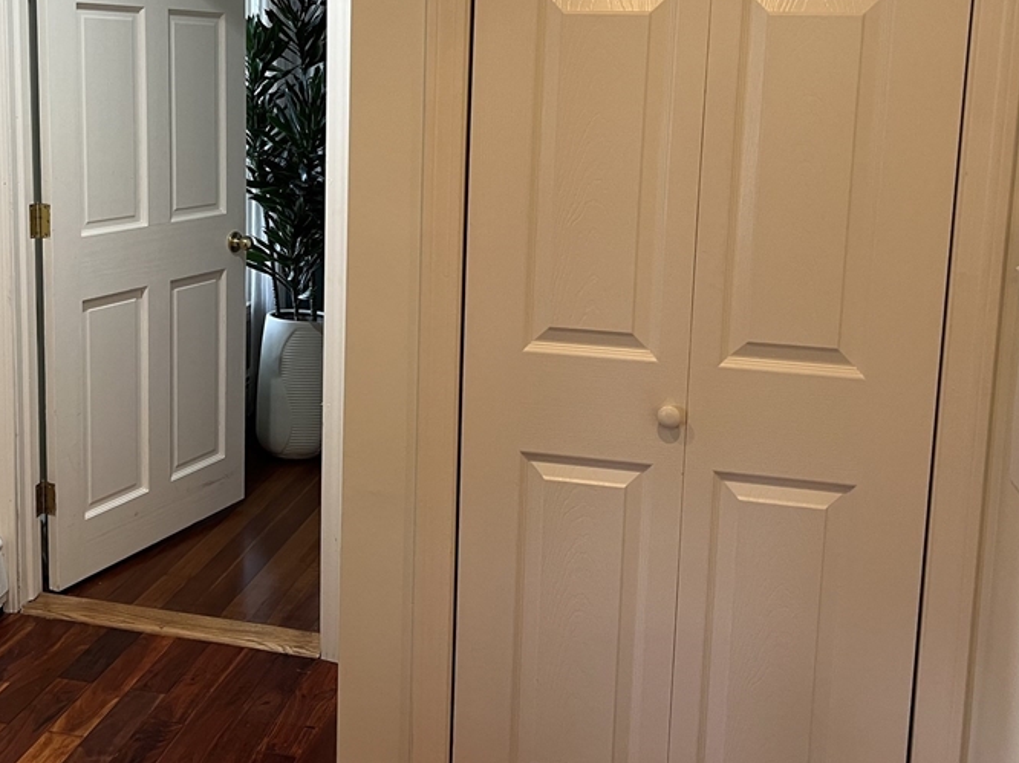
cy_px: 237
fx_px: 1177
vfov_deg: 35.5
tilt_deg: -9.0
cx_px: 386
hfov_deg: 46.4
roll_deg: -1.9
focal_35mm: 40
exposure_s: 1/60
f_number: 1.5
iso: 100
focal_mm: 5.7
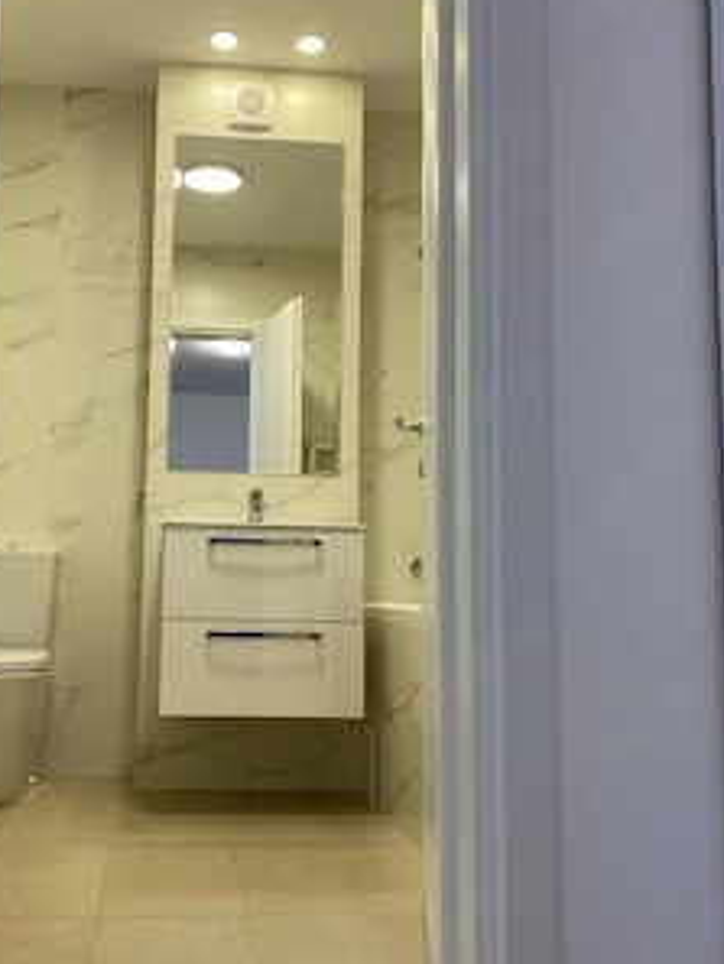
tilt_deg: +7.6
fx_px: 975
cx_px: 256
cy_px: 474
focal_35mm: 35
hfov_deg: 40.3
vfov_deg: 52.6
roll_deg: -1.8
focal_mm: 4.25
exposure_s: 1/100
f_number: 1.8
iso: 100
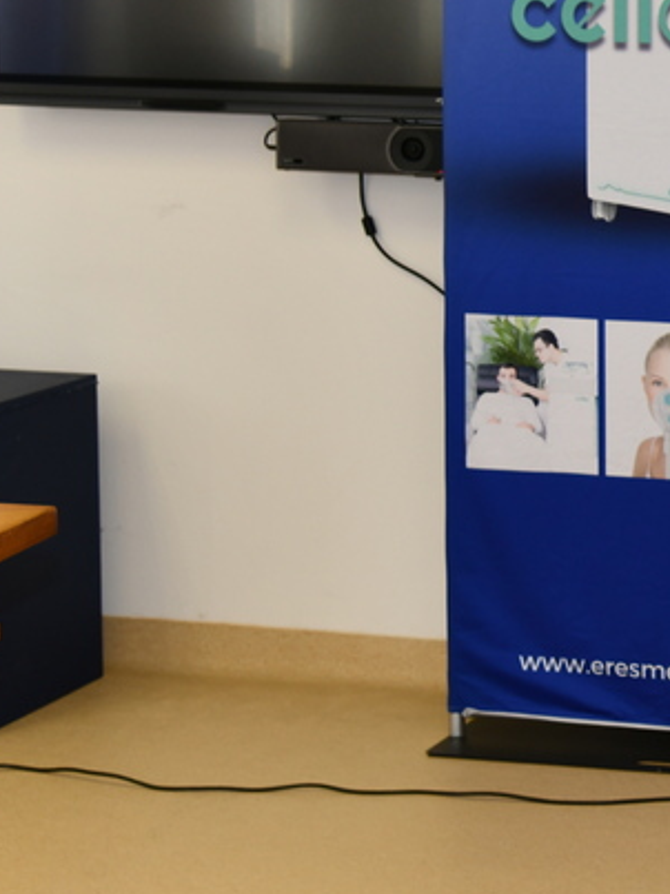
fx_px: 2660
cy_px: 304
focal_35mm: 103
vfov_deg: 19.0
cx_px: 1094
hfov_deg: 13.3
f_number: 5
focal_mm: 40
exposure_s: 1/60
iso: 320
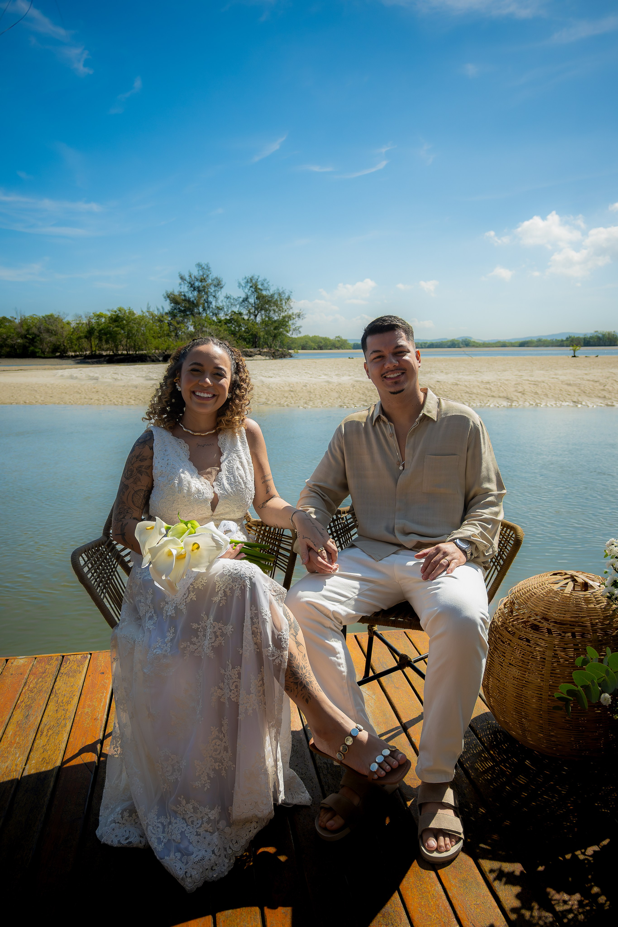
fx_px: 695
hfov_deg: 47.9
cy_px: 464
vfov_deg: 67.4
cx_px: 309
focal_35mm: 27
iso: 500
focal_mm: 18
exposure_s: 1/4000
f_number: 3.5
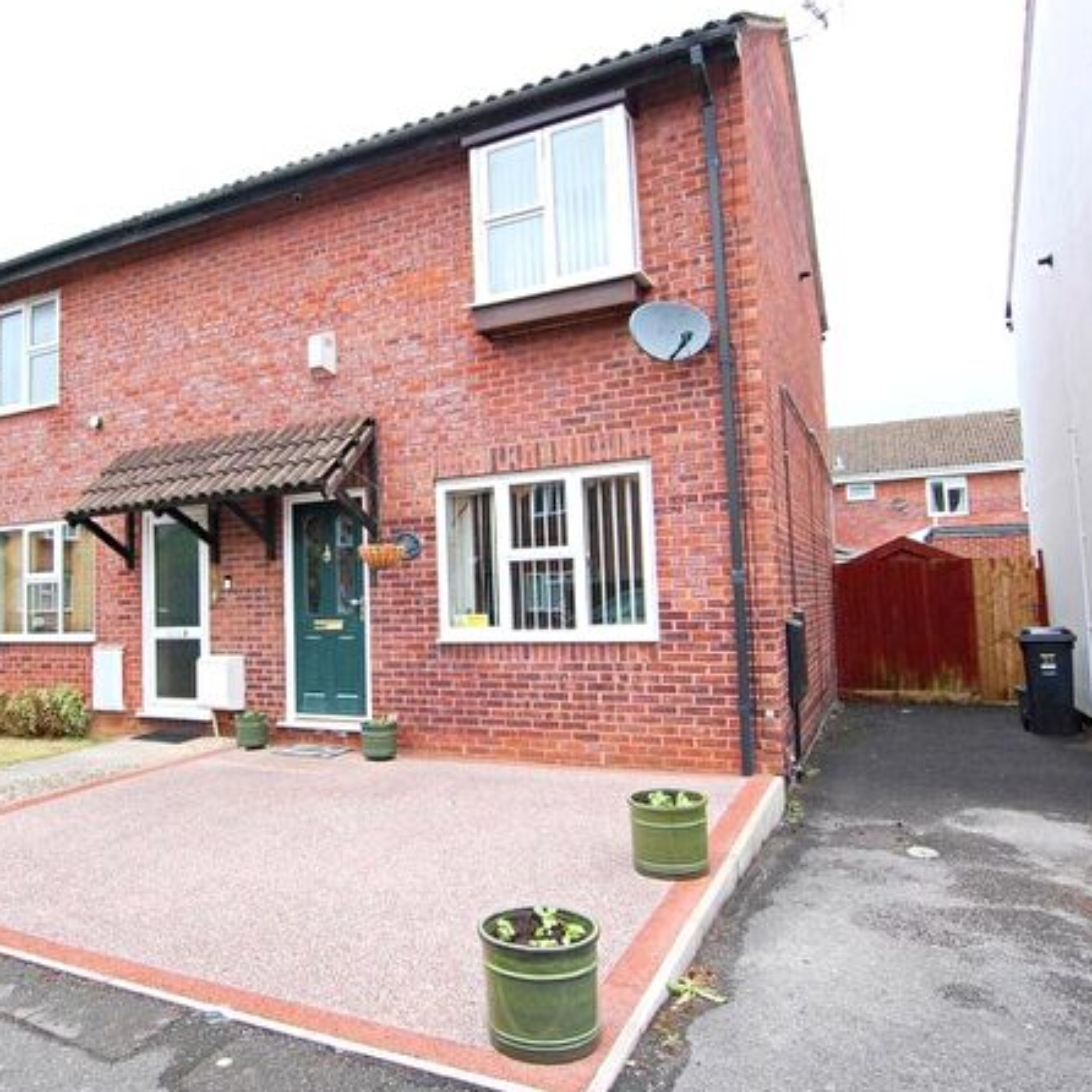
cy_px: 539
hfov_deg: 63.5
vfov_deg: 65.0
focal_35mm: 24
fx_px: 857
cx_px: 372
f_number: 8
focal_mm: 12
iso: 800
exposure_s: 1/250
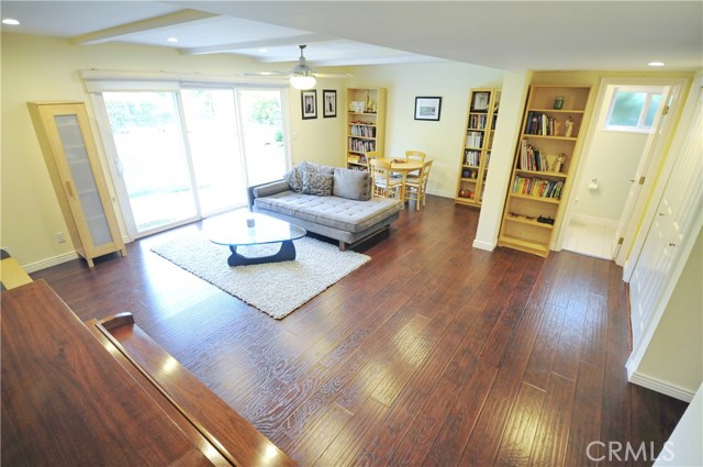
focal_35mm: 16
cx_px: 352
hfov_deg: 95.1
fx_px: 322
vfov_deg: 71.9
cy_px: 234
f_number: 3.5
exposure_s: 1/60
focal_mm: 11
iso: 800
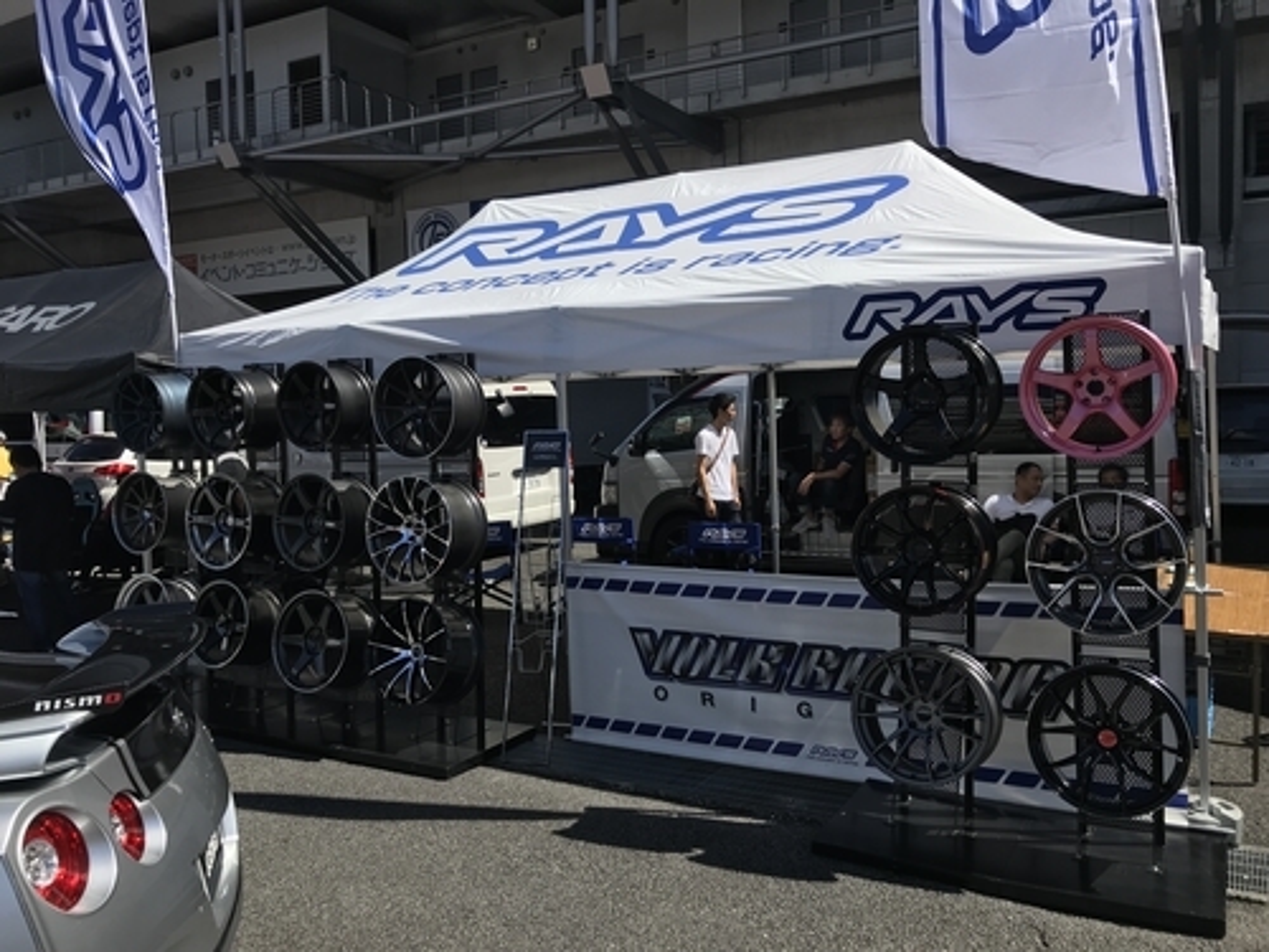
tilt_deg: -3.0
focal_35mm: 28
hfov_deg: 63.4
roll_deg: +0.7
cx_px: 634
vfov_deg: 49.7
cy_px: 476
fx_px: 1026
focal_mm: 3.99
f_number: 1.8
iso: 20
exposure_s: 1/2336
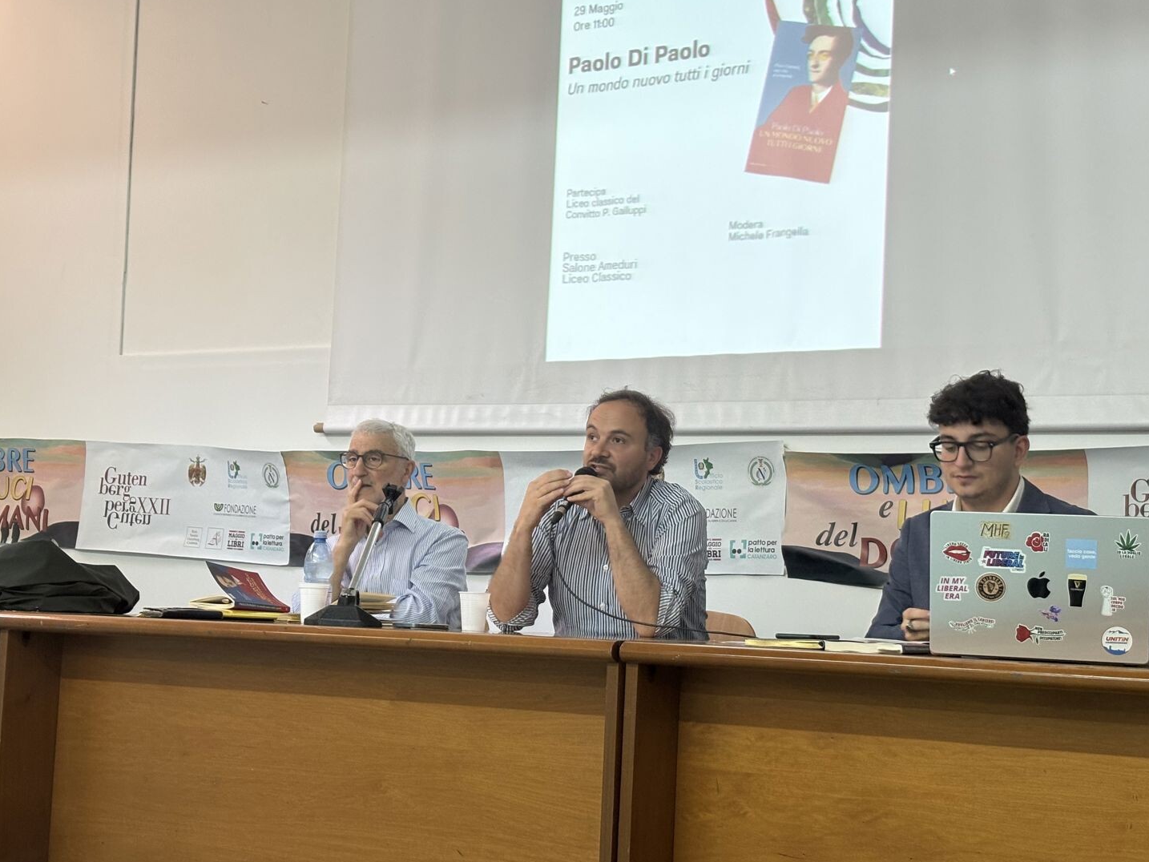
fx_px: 1926
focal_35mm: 58
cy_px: 470
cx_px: 639
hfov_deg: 33.2
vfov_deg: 25.2
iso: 125
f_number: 1.6
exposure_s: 1/50
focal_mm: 5.96
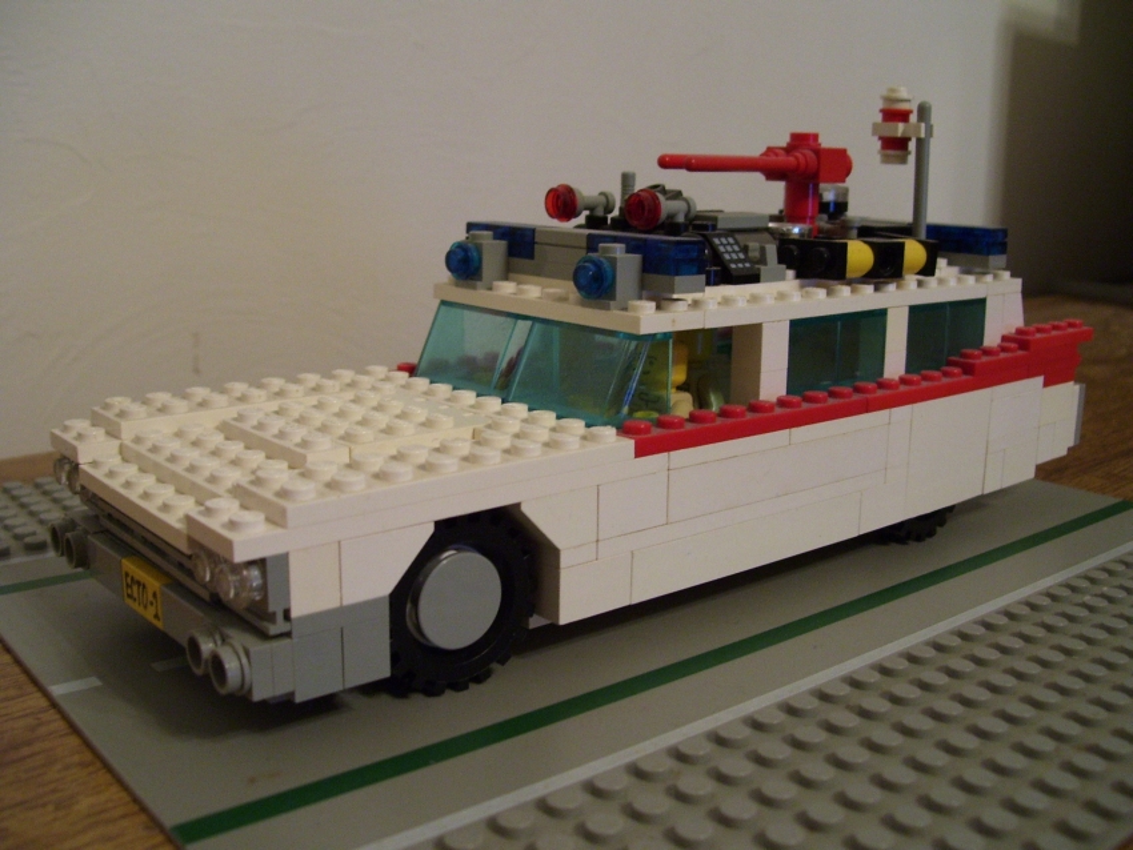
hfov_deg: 50.1
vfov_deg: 38.7
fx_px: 1211
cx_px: 566
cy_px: 425
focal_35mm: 37
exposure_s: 1/8
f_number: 2.7
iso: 160
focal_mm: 6
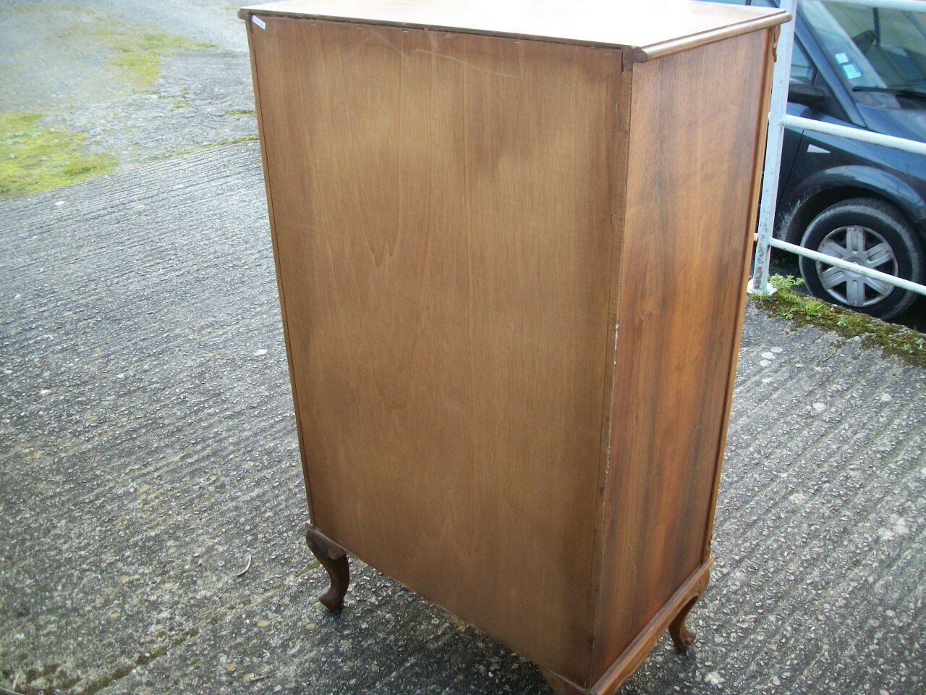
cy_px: 348
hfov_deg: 56.8
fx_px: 856
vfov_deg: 44.2
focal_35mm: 32
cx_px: 463
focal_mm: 5.7
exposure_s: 1/80
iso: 80
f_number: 2.9
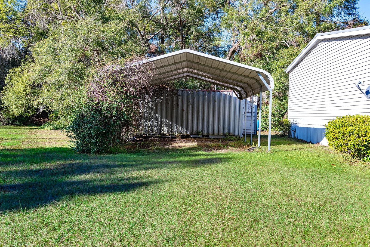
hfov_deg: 61.9
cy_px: 124
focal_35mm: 30
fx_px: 308
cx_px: 185
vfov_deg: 43.6
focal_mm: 30
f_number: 4
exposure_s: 1/1600
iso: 320
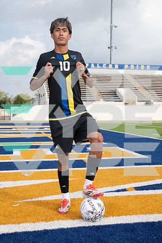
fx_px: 324
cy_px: 122
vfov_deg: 41.1
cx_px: 81
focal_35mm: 48
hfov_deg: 28.1
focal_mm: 48
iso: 100
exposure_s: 1/400
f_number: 7.1
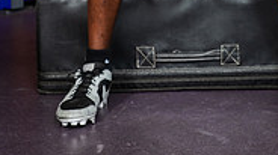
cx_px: 196
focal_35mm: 123
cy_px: -176
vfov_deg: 9.1
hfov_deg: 17.4
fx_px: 906
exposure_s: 1/250
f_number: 5.6
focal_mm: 48
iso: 500
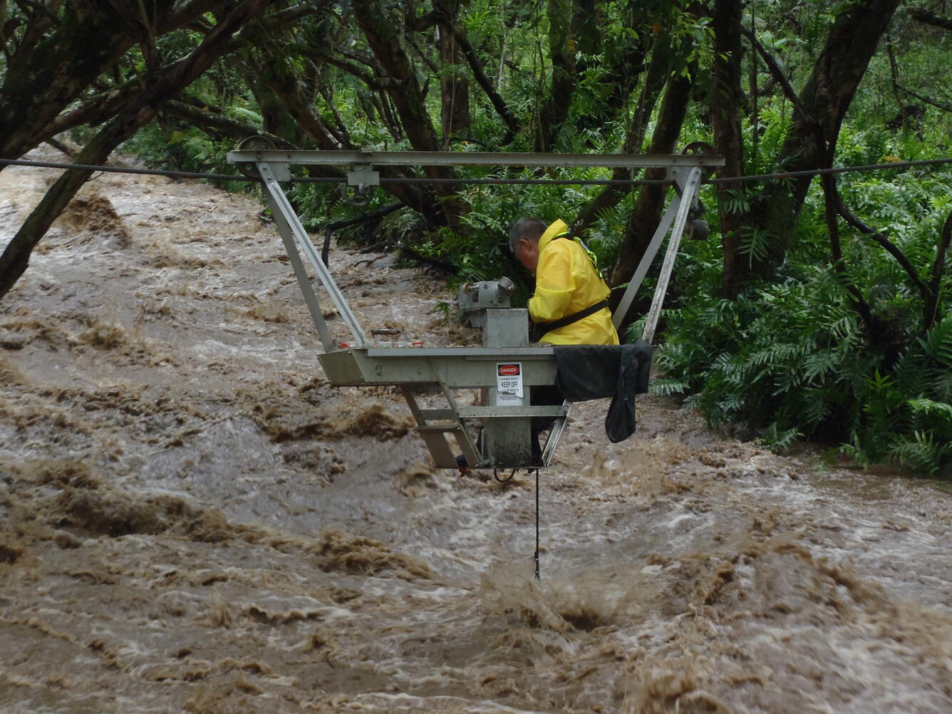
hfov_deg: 19.3
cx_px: 476
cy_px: 357
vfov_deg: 14.5
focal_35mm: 102
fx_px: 2805
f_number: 5.1
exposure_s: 1/100
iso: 200
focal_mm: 18.2
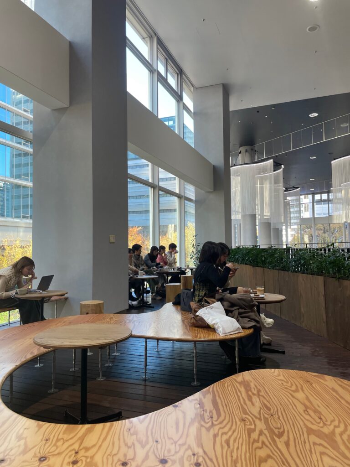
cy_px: 234
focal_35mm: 26
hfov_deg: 53.1
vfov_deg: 67.3
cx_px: 175
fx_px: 351
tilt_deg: +4.1
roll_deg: -0.4
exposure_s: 1/100
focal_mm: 4.2
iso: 100
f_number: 1.6
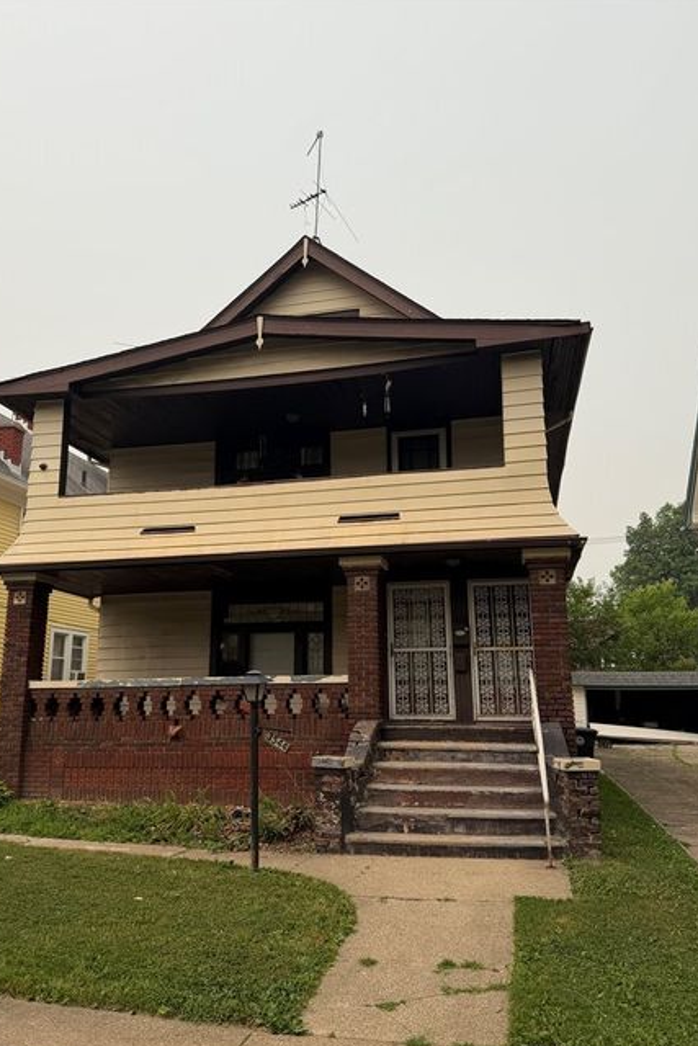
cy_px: 540
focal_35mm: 26
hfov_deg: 49.6
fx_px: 756
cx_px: 332
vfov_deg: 69.4
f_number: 1.78
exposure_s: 1/6173
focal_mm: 6.76
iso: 80
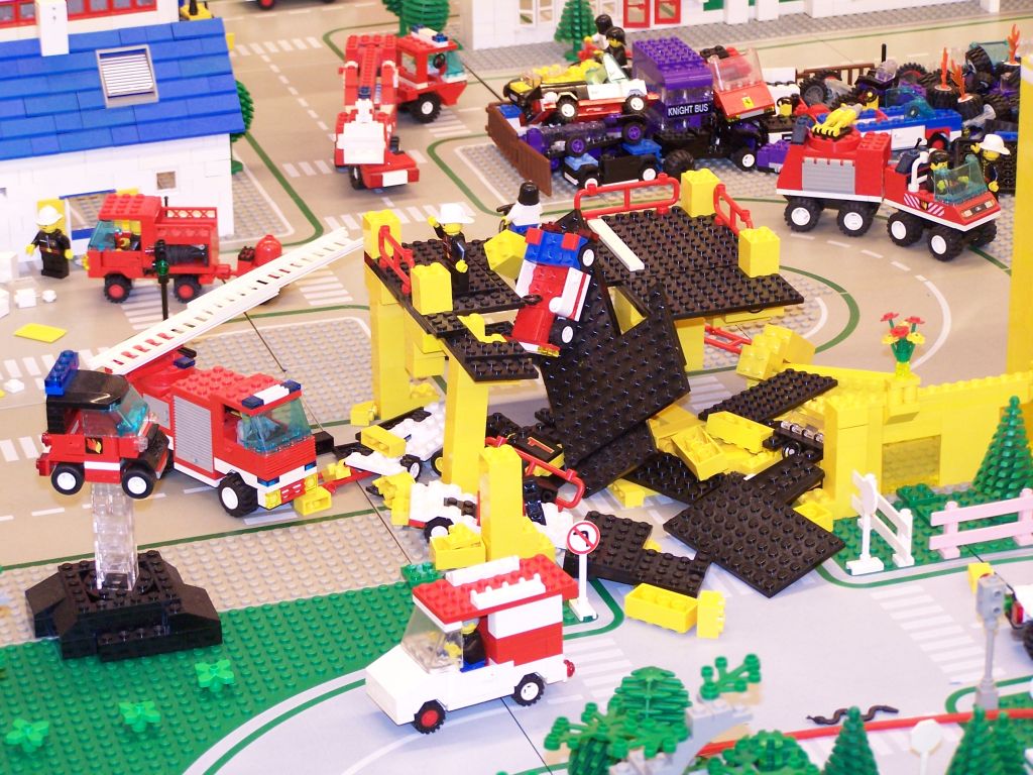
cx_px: 516
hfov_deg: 18.7
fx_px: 3133
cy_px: 388
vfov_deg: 14.1
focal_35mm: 105
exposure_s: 1/6
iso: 140
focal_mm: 17.5
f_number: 3.2
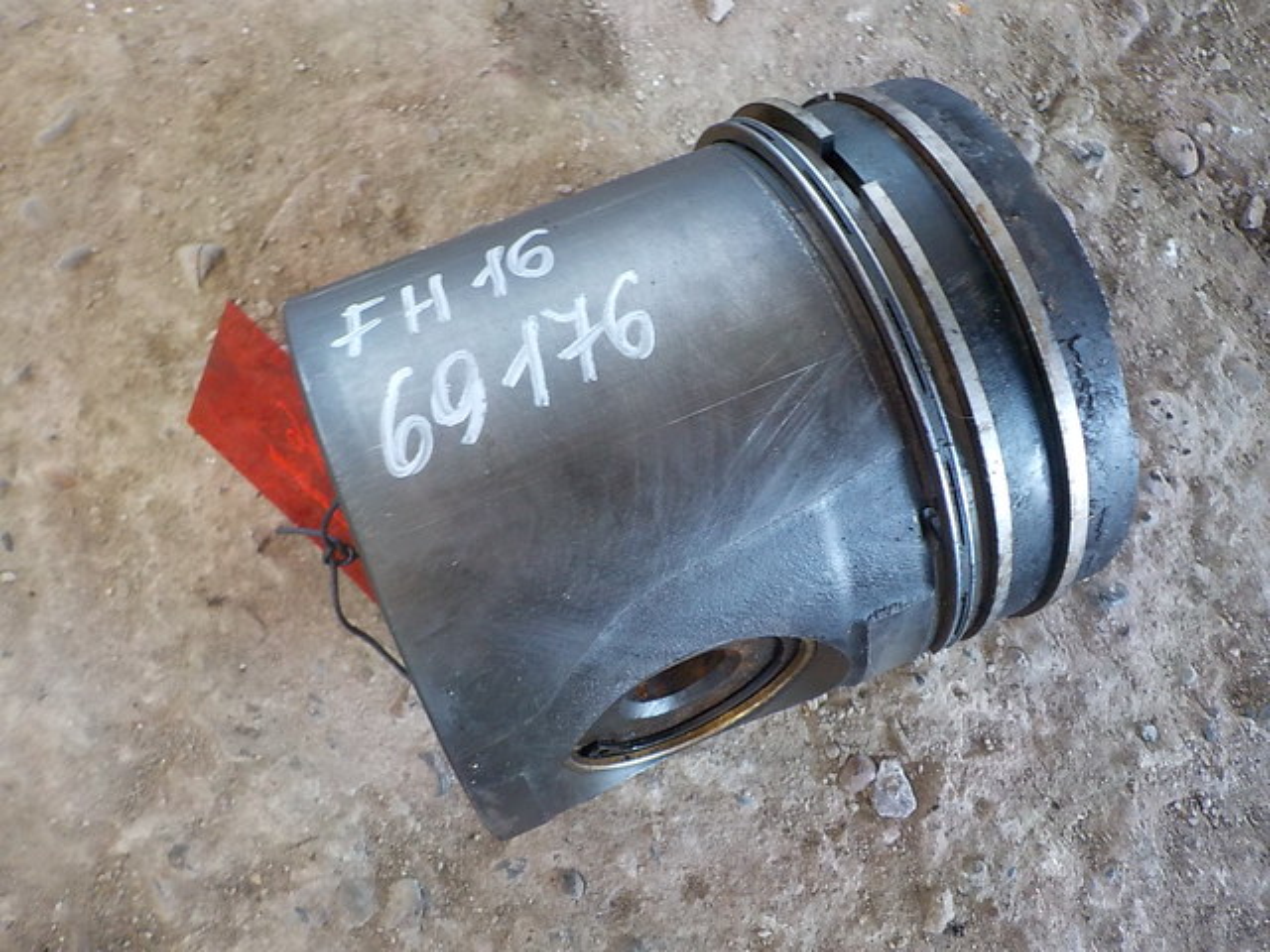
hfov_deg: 60.0
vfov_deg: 46.8
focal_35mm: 30
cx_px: 635
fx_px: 1101
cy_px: 476
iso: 220
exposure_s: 1/30
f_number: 3.3
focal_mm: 4.1
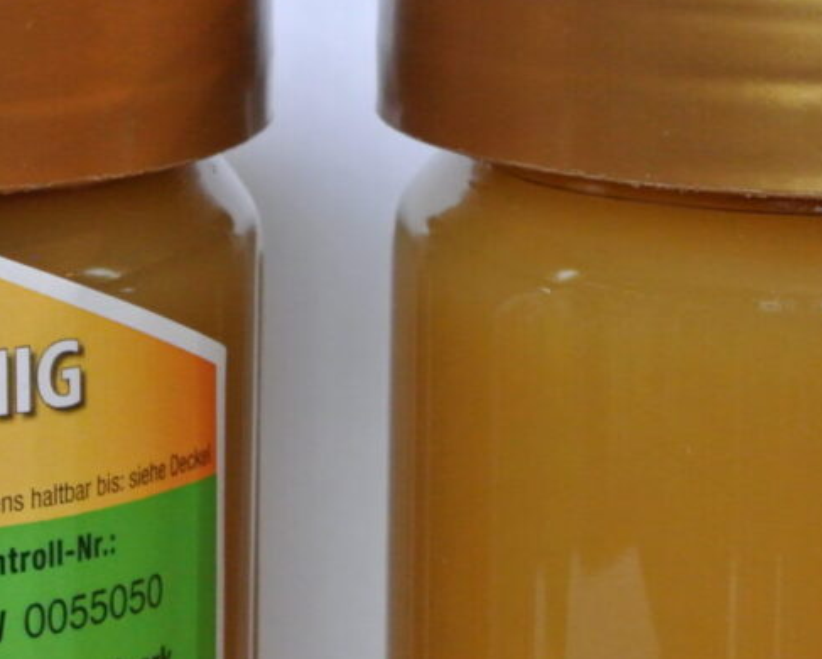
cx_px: 251
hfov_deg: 8.9
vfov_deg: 7.1
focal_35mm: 217
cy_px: 522
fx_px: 5281
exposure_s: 1/13
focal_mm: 30
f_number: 5.6
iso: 800
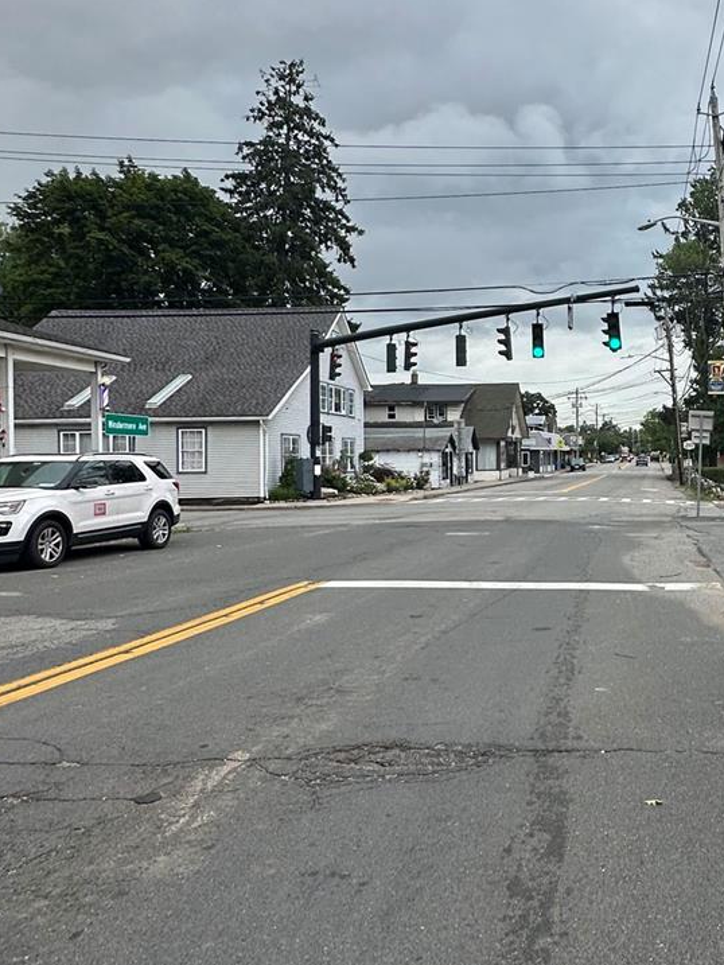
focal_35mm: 30
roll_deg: +0.2
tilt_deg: +1.3
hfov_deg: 42.8
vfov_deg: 59.9
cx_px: 654
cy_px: 447
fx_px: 836
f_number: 2.2
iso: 40
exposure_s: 1/438
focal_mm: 2.22
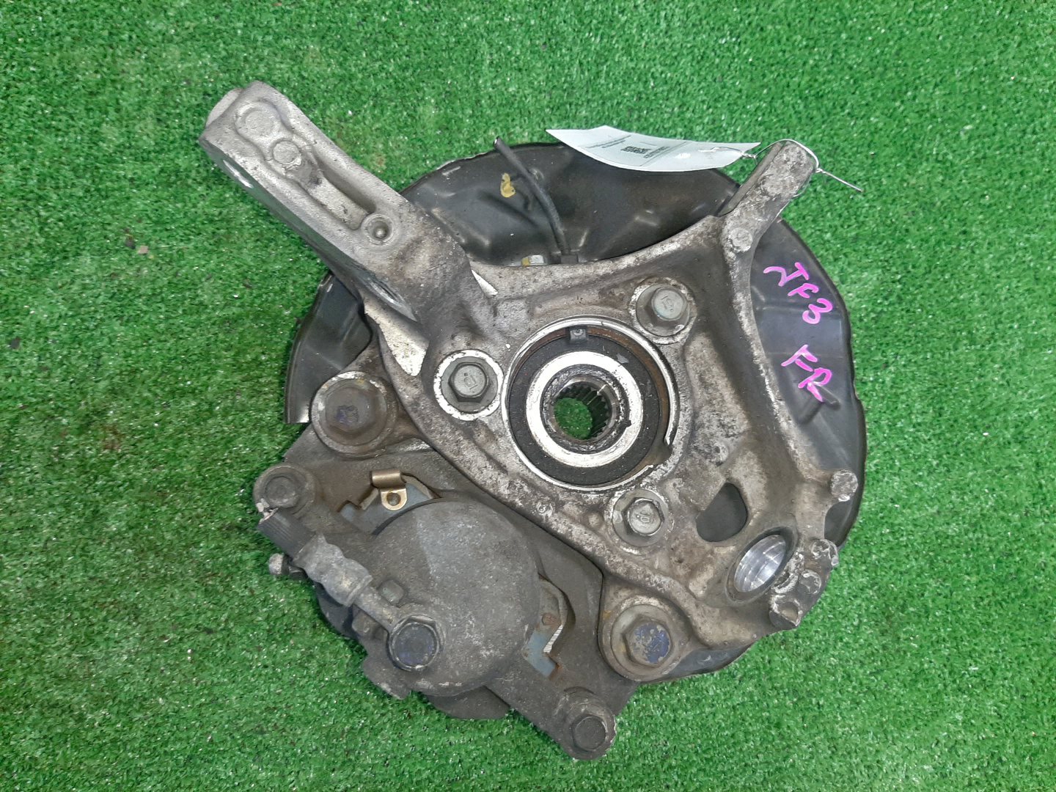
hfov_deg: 67.3
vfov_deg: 53.1
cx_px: 528
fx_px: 793
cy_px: 396
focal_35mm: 26
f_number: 1.7
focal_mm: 3.93
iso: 202
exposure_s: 1/50
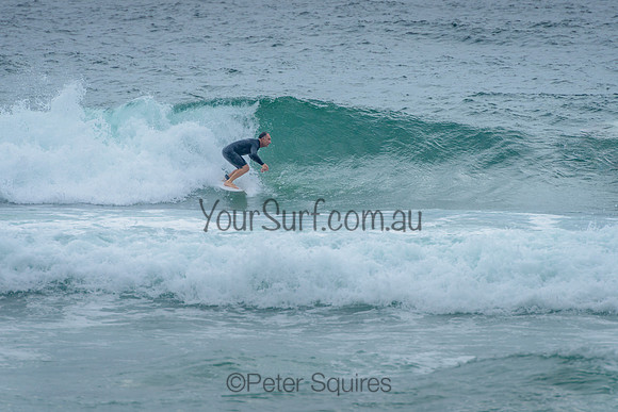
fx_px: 8416
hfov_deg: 4.2
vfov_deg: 2.8
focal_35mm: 490
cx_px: 309
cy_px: 169
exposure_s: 1/1600
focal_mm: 400
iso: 500
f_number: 8
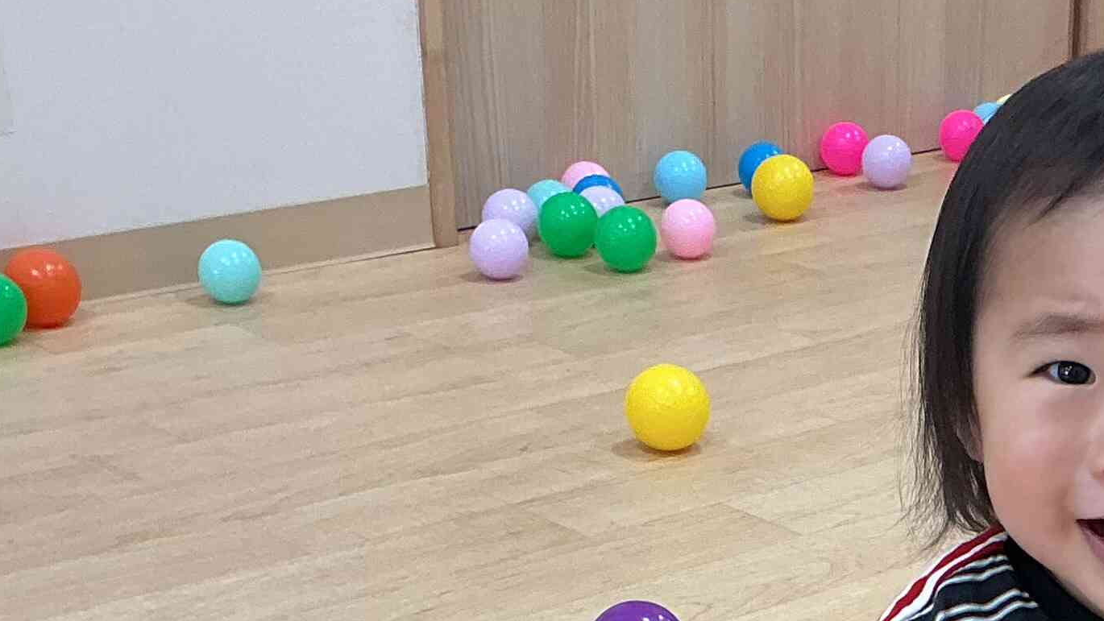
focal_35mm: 93
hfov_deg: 22.6
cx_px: 907
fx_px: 2723
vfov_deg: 12.4
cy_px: 899
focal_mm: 3
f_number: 1.8
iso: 50
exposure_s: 1/120
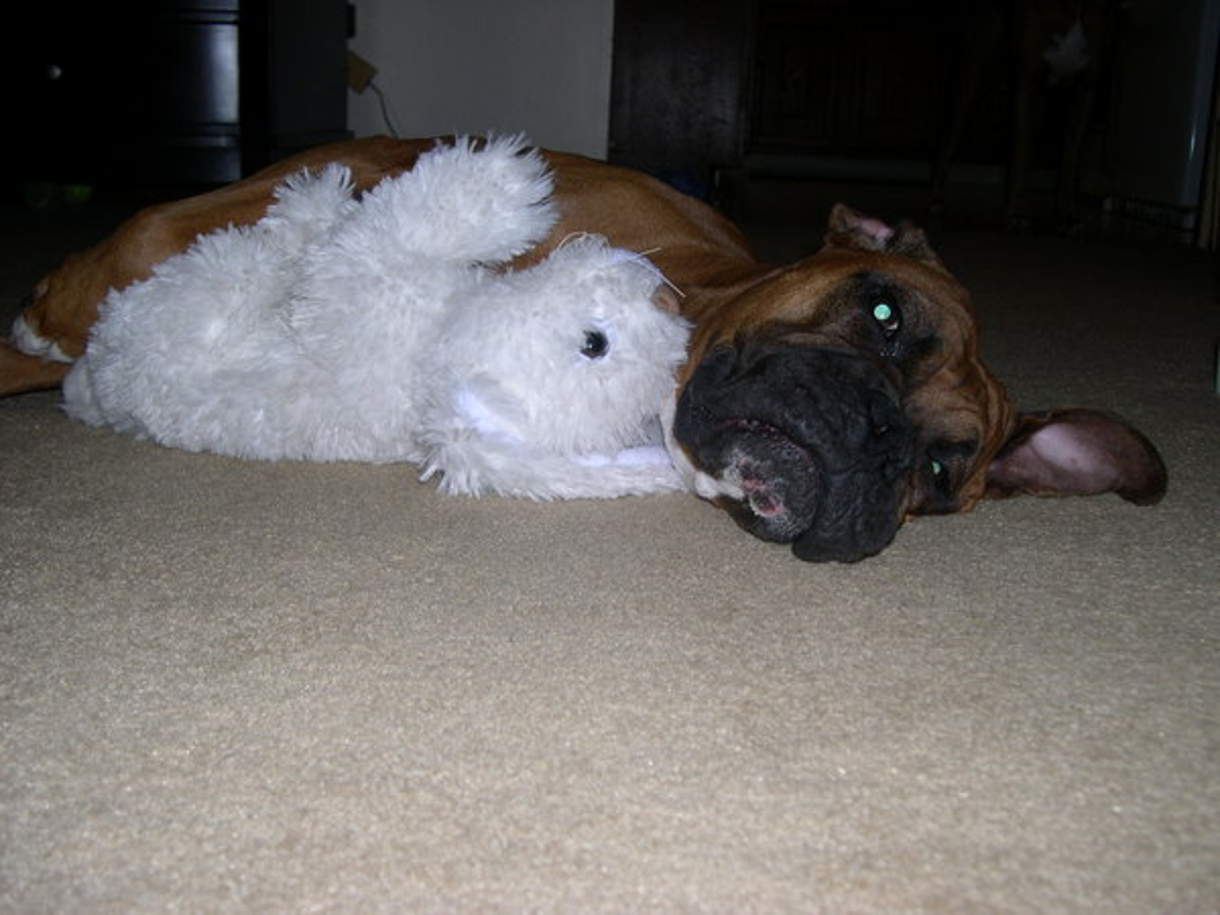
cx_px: 610
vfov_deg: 37.7
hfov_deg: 49.0
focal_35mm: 38
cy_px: 458
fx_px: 1339
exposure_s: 1/60
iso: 100
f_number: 2.8
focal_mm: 8
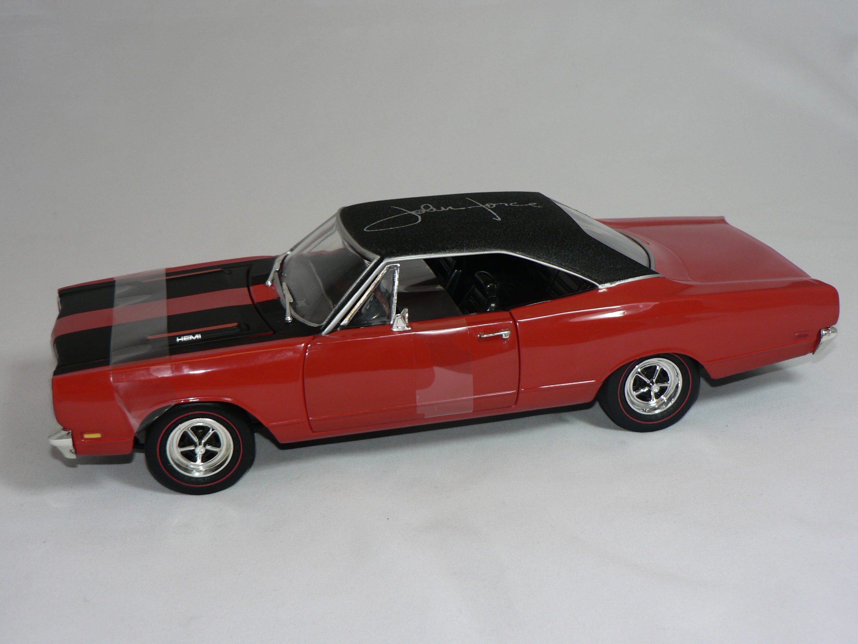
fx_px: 1338
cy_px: 322
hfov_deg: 35.5
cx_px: 429
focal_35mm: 54
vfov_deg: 27.0
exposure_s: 1/60
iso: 80
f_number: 2.8
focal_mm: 9.1
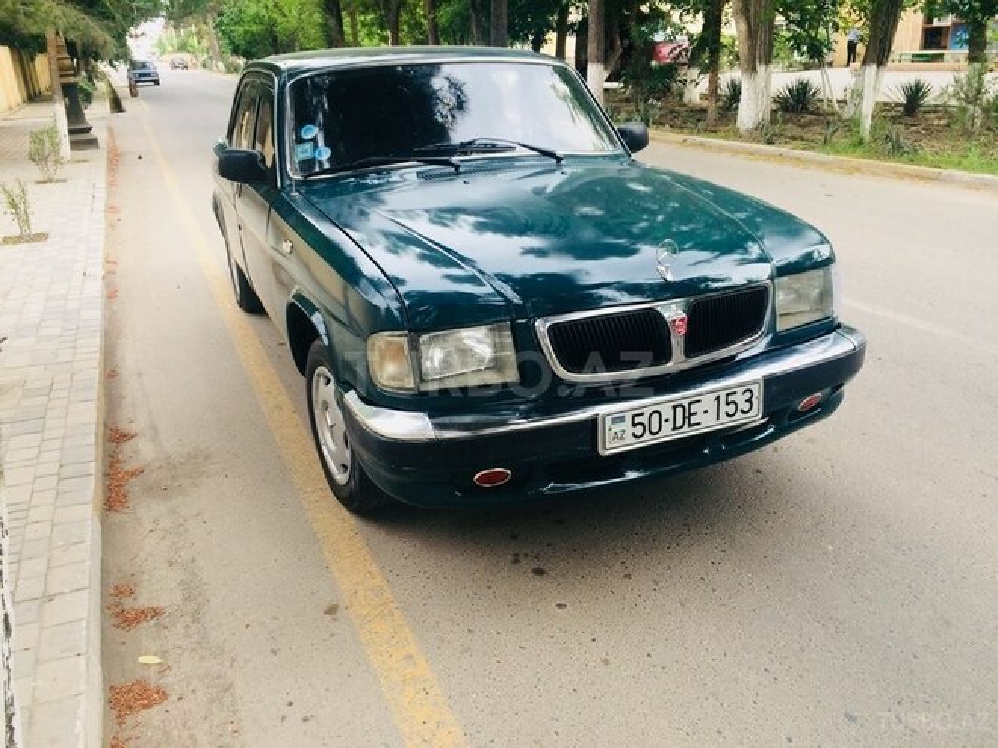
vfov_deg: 48.2
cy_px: 374
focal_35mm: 29
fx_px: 836
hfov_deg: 61.7
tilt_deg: -21.2
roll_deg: +1.6
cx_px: 499
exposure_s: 1/100
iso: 64
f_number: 2.2
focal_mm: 4.15
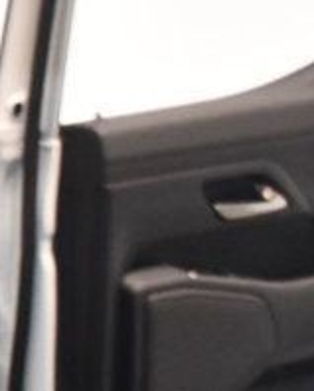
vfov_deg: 12.0
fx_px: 1854
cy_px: 255
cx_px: -506
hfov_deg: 8.6
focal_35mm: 160
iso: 3200
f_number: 3.5
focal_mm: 22
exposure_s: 1/80
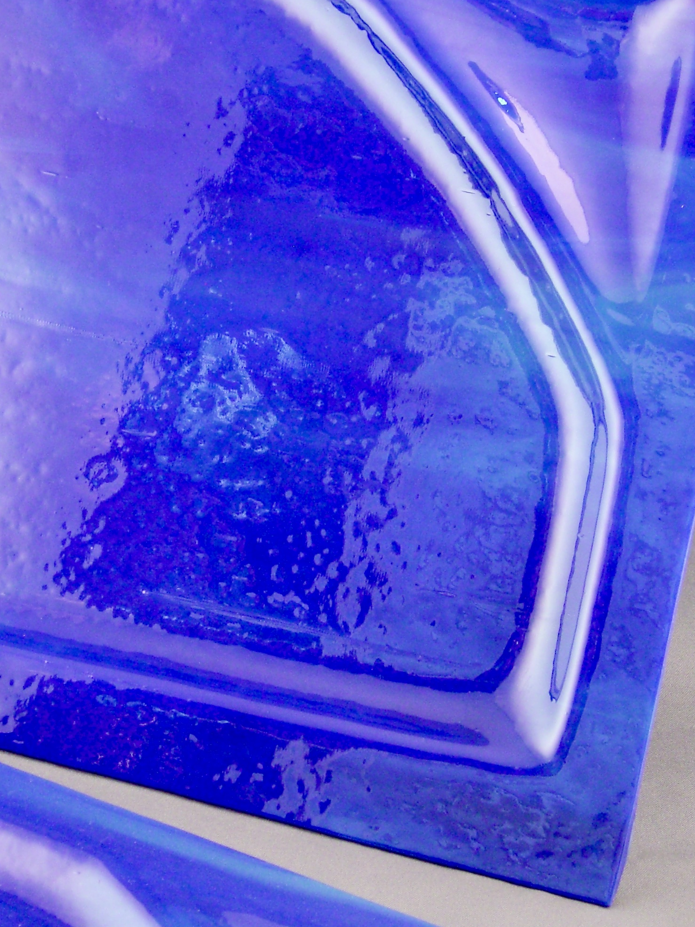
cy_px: 440
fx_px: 2731
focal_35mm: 102
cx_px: 237
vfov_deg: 19.3
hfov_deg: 14.5
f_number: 3.4
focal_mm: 11.5
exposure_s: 1/10
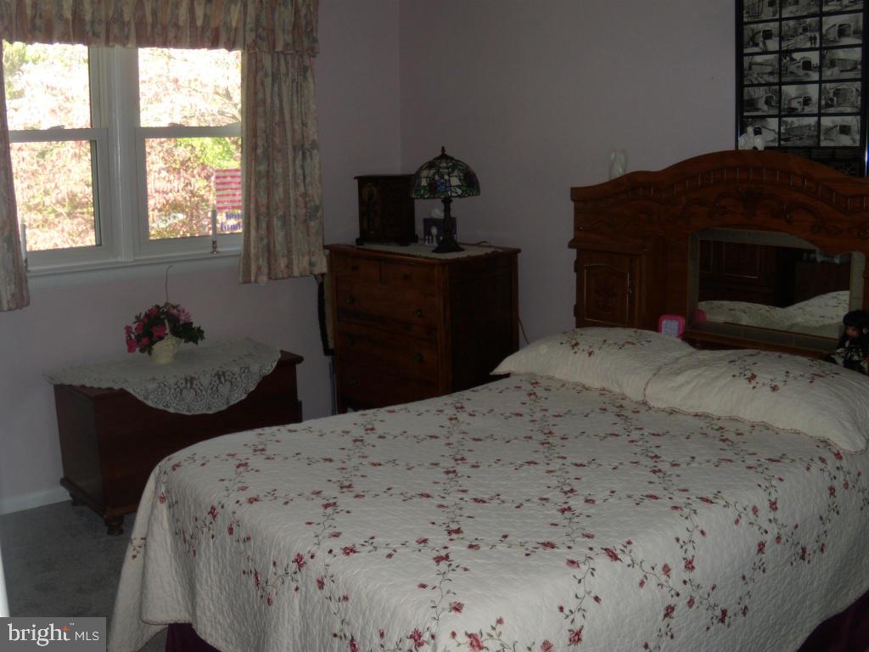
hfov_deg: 51.4
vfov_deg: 39.7
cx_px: 434
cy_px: 326
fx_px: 904
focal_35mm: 36
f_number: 3.6
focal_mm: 6.4
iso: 80
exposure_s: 1/30
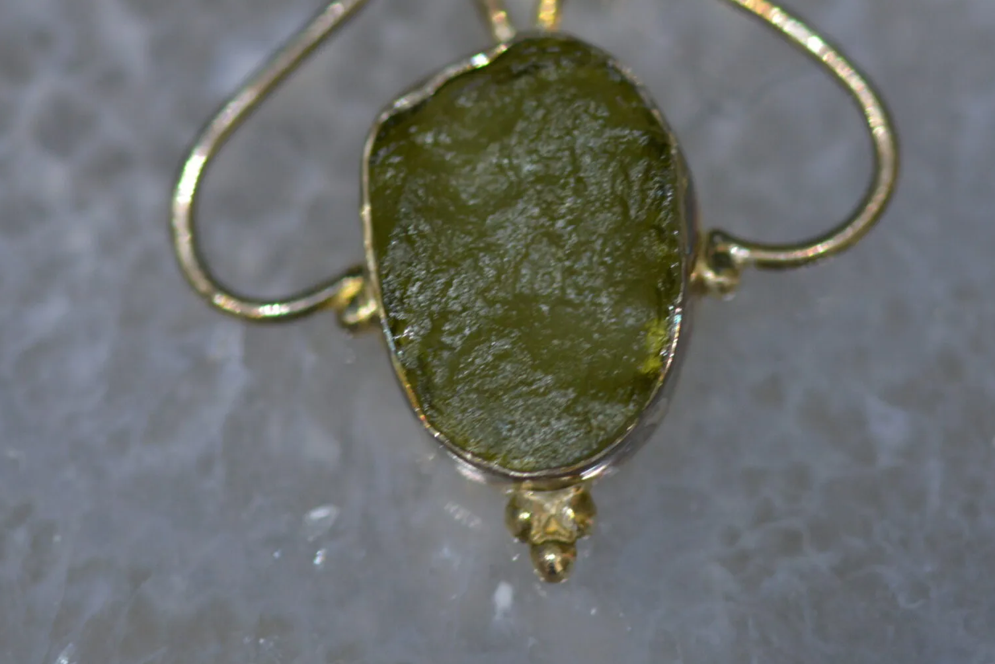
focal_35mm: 268
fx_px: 7404
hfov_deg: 7.7
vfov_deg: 5.1
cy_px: 123
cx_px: 600
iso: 800
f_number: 3.8
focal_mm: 105
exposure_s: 1/100
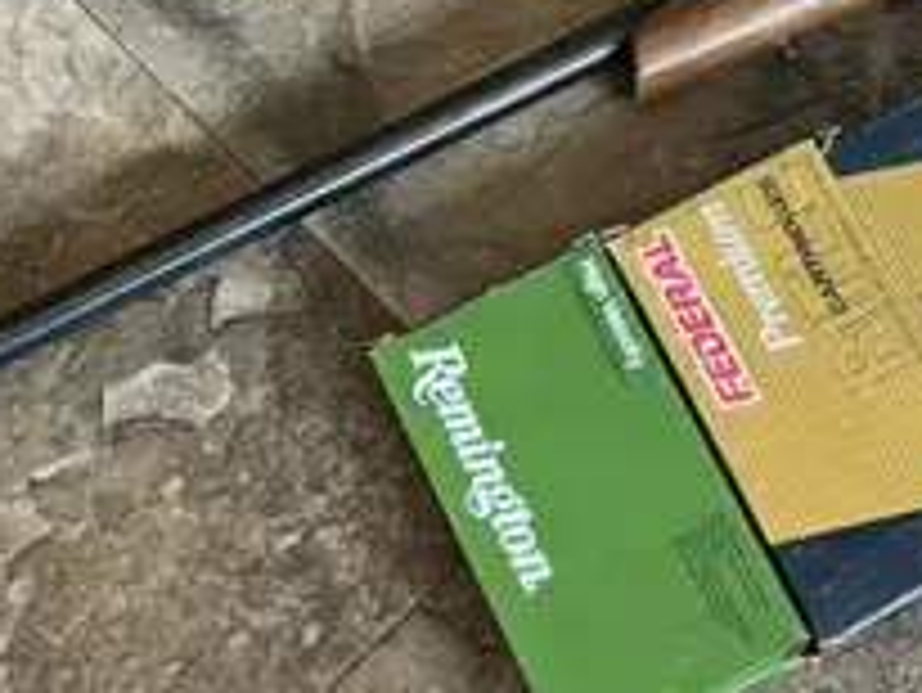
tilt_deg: -63.4
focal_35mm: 81
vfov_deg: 17.8
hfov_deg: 23.2
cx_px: 913
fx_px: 2159
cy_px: 9
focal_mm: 5.7
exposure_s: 1/68
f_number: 1.5
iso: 125
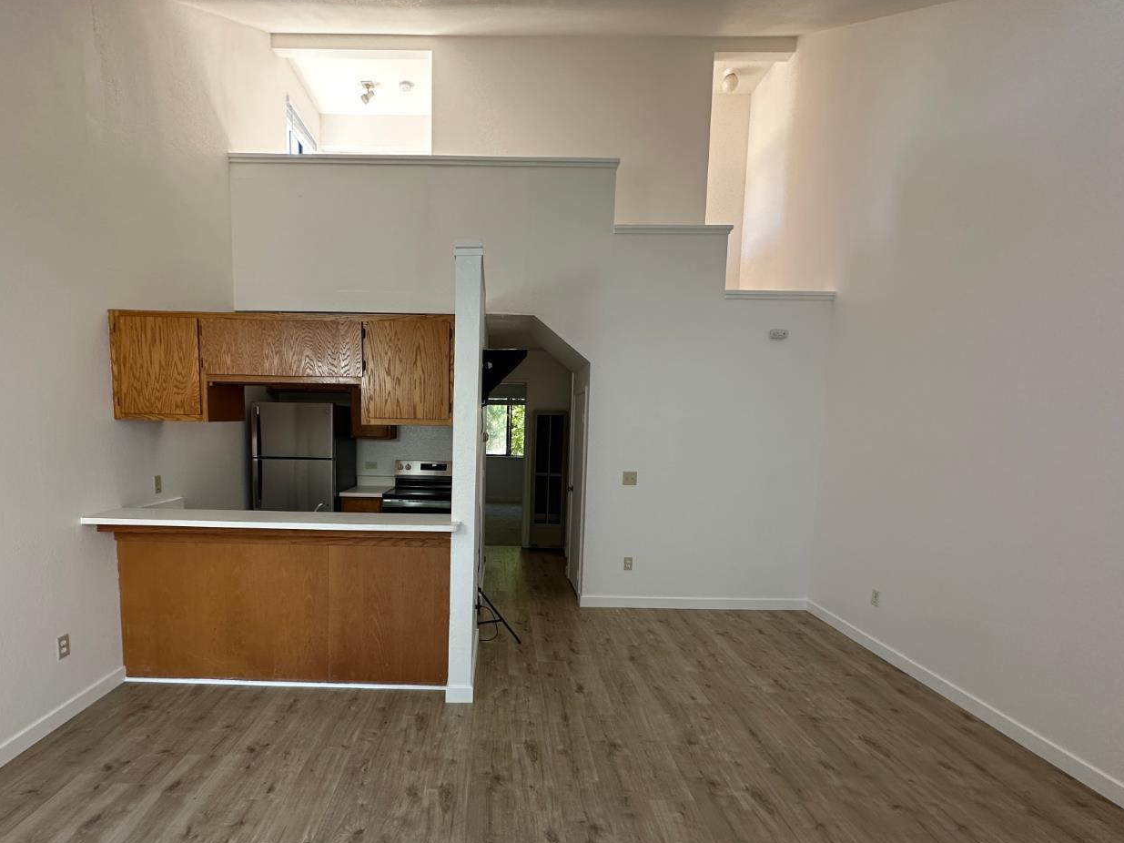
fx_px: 552
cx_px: 491
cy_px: 477
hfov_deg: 90.6
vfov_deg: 74.4
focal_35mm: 17
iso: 200
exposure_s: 1/120
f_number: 2.2
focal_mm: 2.22
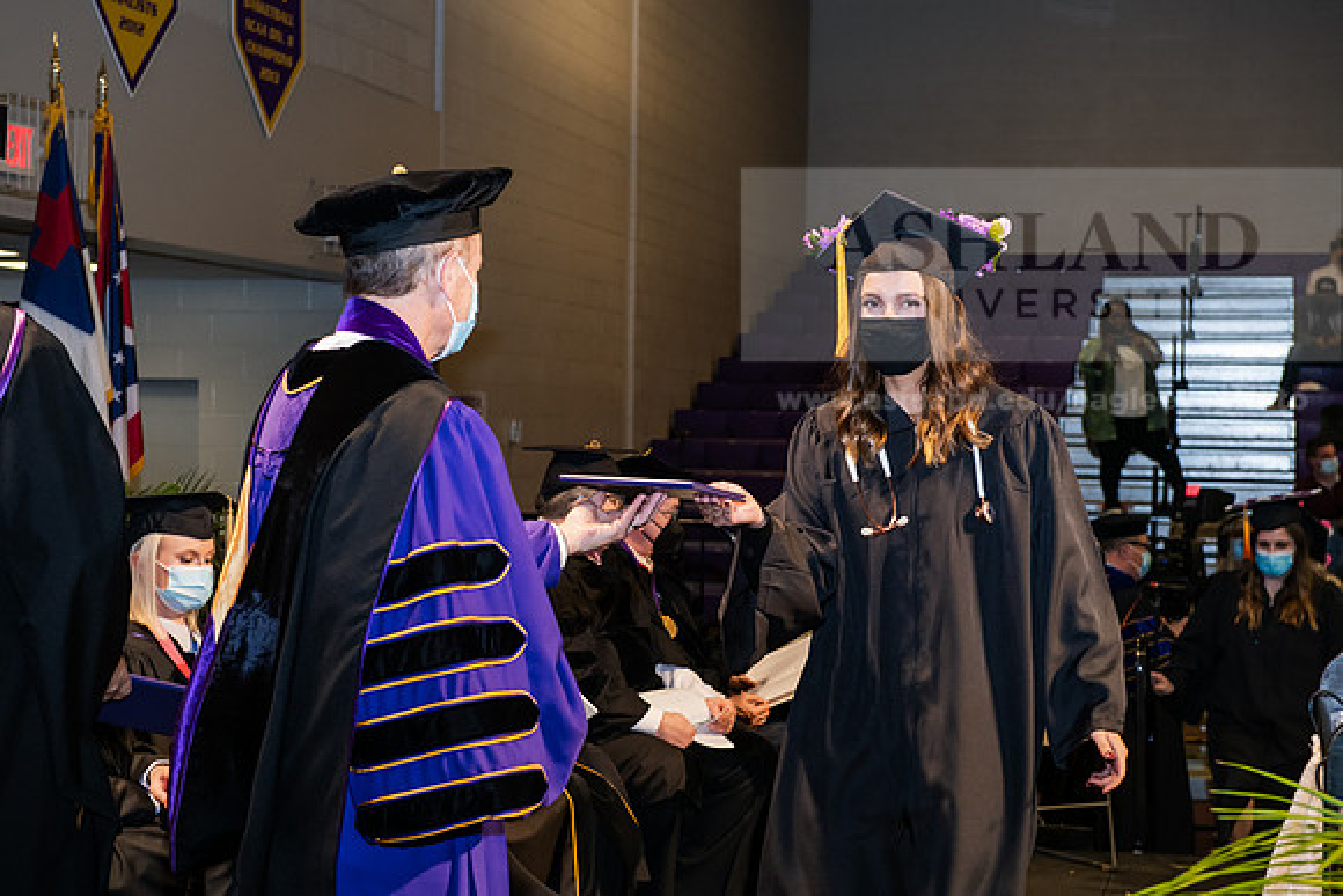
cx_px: 672
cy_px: 448
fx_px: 2463
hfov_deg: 30.5
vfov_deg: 20.6
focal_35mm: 66
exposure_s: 1/200
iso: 1600
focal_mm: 66
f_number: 6.3
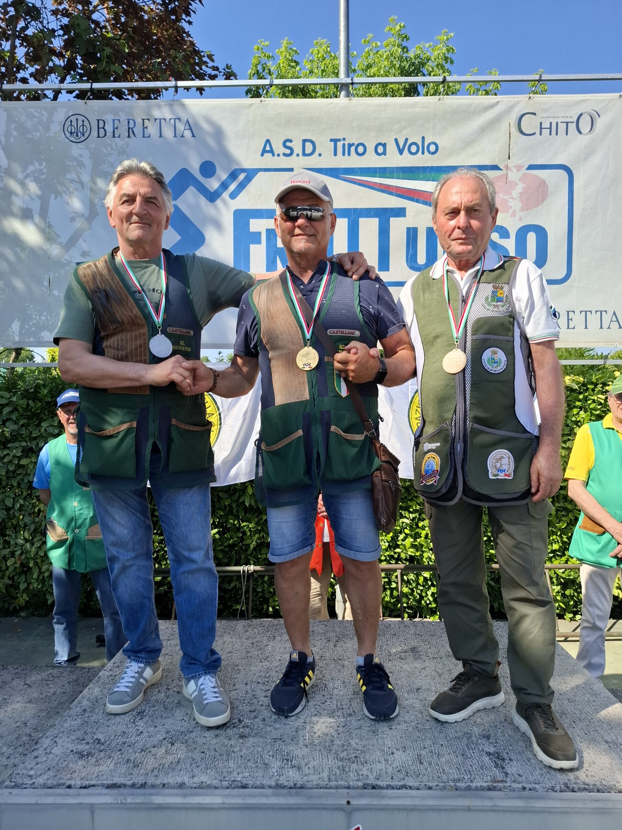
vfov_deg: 73.9
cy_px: 415
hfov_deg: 58.9
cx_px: 311
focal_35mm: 23
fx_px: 551
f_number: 1.8
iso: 50
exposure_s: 1/1239
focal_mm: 5.54
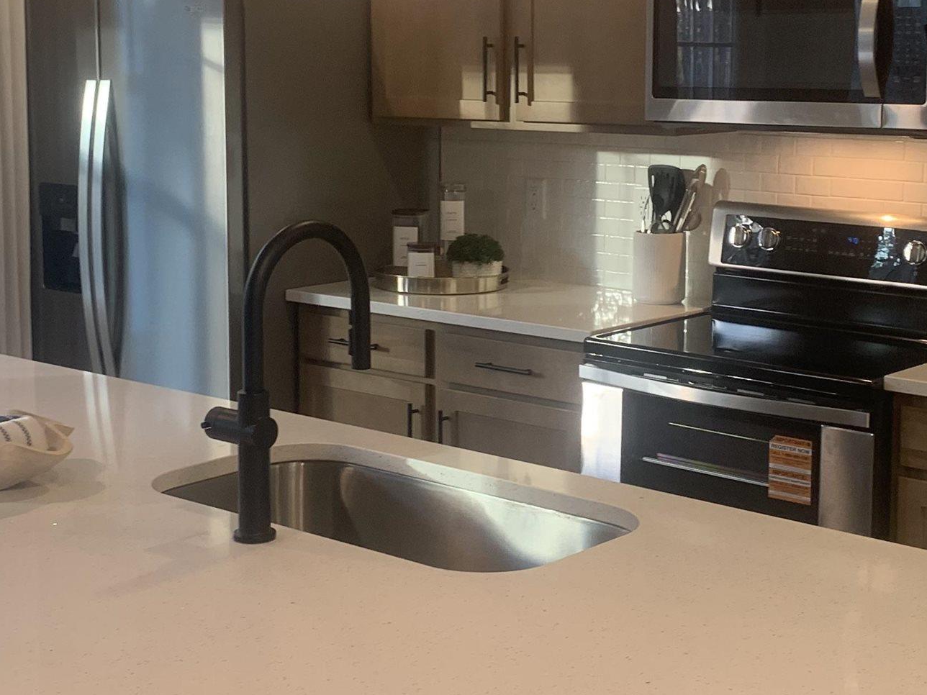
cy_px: 260
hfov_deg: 31.2
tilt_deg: -8.2
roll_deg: +0.9
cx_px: 505
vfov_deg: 23.6
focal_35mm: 62
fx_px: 1660
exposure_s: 1/60
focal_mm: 4.25
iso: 64
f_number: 1.8
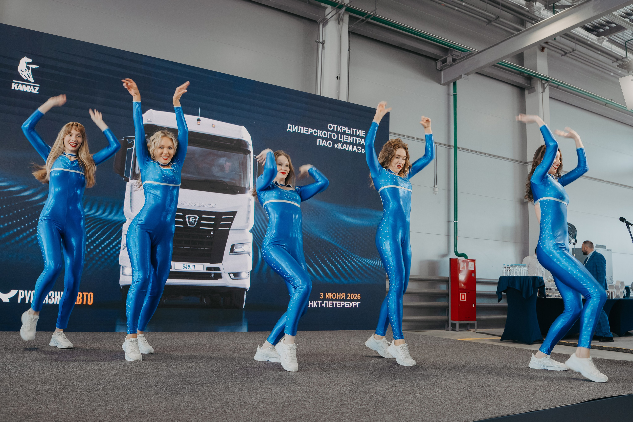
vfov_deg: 46.4
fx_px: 492
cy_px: 211
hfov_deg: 65.5
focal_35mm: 28
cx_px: 316
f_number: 4.5
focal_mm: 28
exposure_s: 1/125
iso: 500
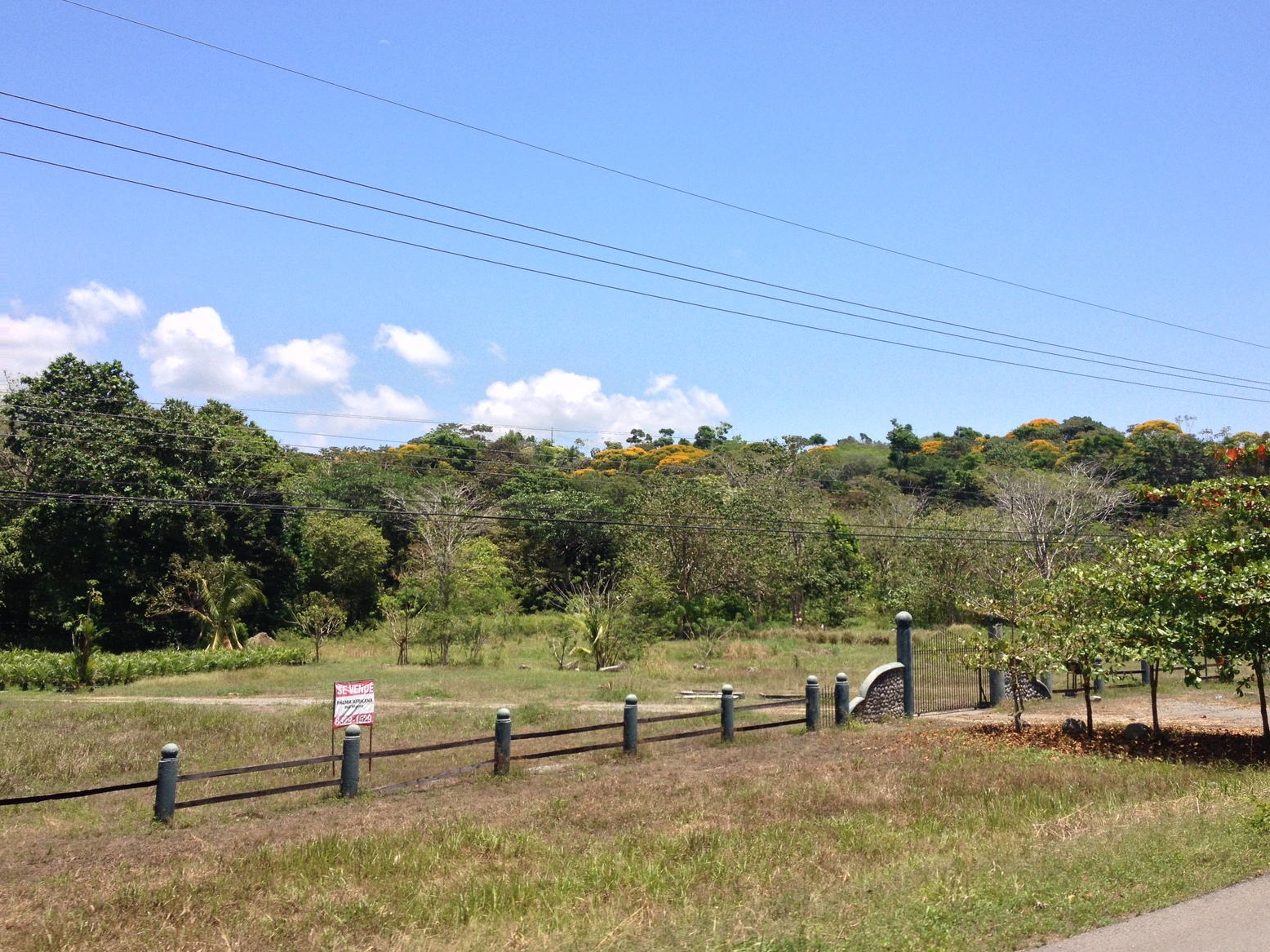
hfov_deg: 51.4
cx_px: 641
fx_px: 1321
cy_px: 471
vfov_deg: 39.7
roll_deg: -1.1
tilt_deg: +8.7
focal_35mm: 36
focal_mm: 4.28
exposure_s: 1/1314
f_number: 2.4
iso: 50
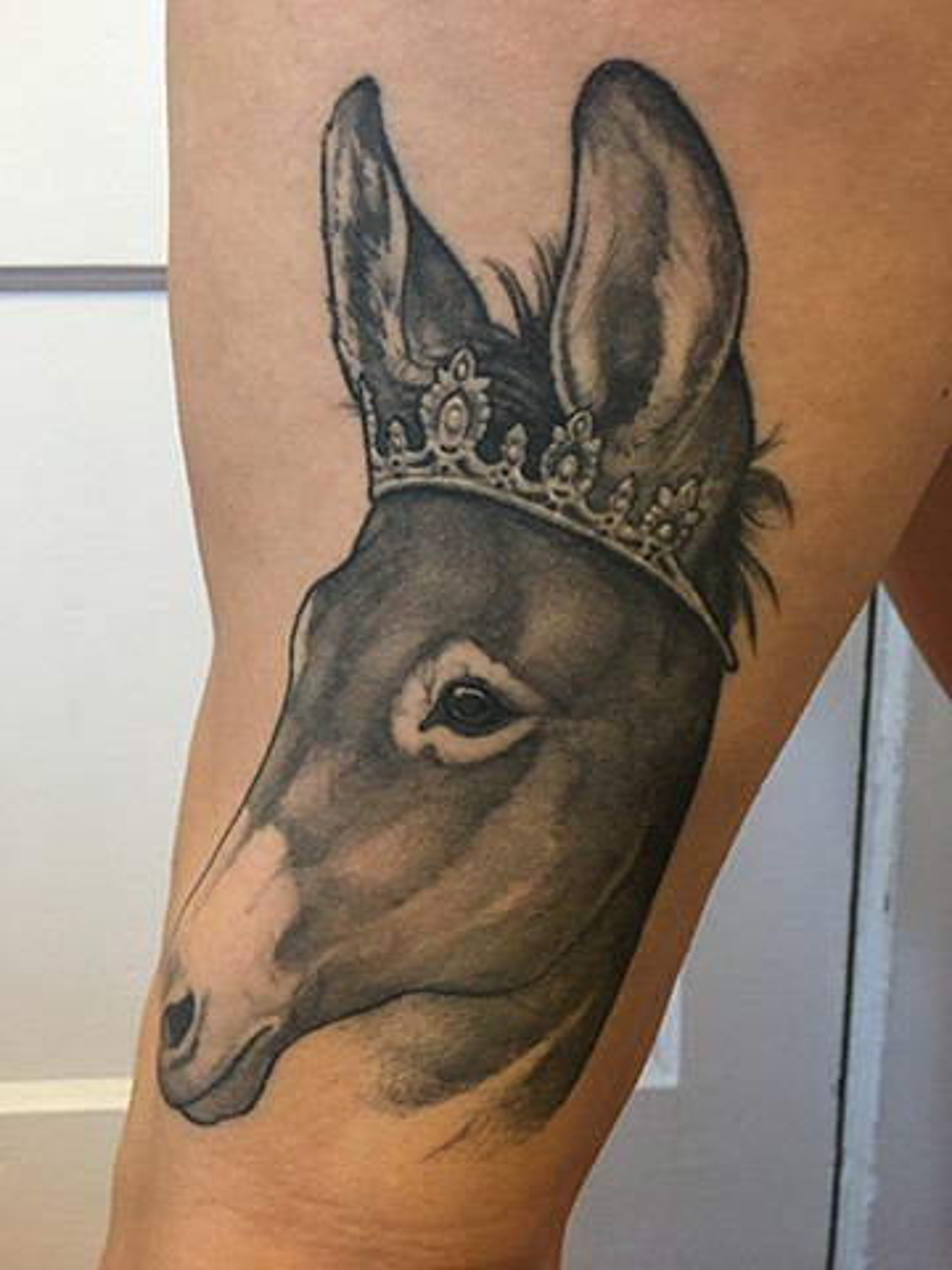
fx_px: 1063
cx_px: 476
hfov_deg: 48.2
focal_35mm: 29
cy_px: 635
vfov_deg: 61.7
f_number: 2.2
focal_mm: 4.2
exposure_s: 1/24
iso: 200
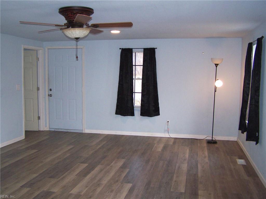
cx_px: 133
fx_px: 292
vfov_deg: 37.7
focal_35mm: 38
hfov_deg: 49.0
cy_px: 100
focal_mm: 6.3
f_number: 2.8
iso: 160
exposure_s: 1/60
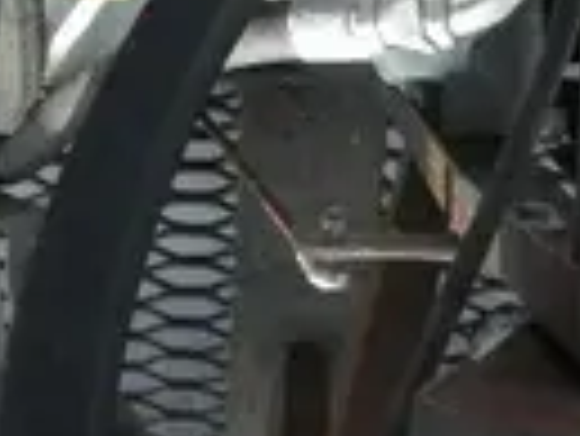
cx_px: 297
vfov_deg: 16.3
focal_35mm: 87
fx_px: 1459
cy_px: -99
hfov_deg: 22.5
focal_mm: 5
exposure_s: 1/200
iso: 64
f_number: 3
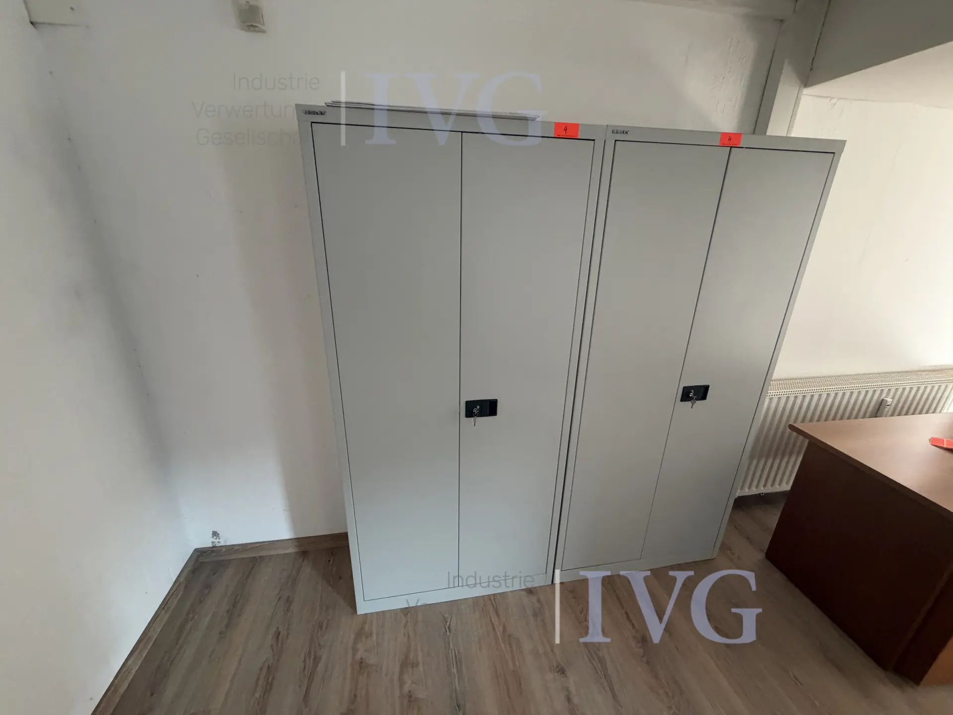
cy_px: 358
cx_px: 476
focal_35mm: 14
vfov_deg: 85.7
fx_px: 385
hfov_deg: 102.1
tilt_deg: -18.5
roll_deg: +0.9
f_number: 2.2
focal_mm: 2.22
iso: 320
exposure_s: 1/62
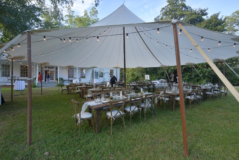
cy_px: 80
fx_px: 120
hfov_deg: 90.0
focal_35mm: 18
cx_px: 120
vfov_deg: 67.4
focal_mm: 18
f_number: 18
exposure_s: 1/13
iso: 400
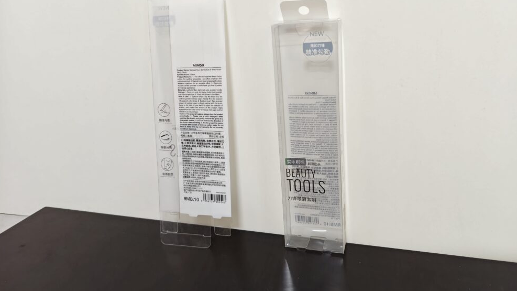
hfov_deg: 71.9
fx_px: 356
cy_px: 112
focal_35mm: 26
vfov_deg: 44.1
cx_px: 265
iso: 947
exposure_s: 1/50
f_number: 1.88
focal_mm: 5.56
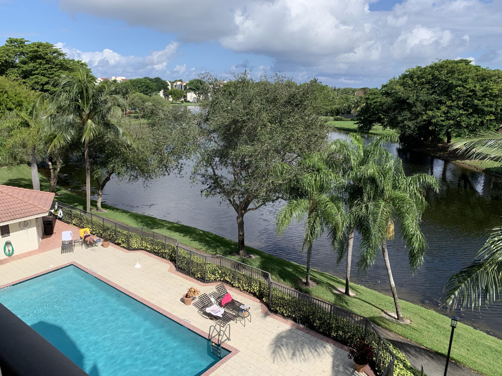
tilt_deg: -15.0
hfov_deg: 67.3
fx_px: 377
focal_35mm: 26
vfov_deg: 53.1
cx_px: 251
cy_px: 188
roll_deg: -1.1
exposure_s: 1/2481
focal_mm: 4.25
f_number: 1.8
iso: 25
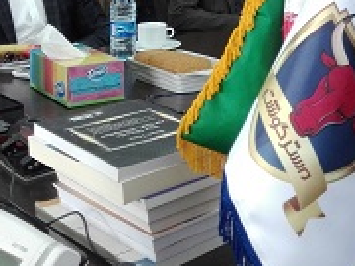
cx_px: 329
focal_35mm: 60
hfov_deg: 30.5
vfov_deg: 23.2
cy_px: -10
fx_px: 615
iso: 240
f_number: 2
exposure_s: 1/33
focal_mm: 3.79
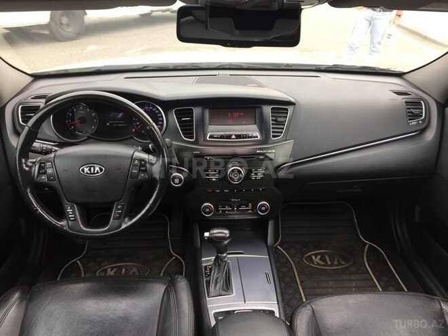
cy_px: 168
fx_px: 375
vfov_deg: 48.2
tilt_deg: -26.4
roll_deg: -1.5
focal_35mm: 29
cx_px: 224
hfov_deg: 61.7
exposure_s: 1/50
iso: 32
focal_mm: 4.15
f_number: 2.2
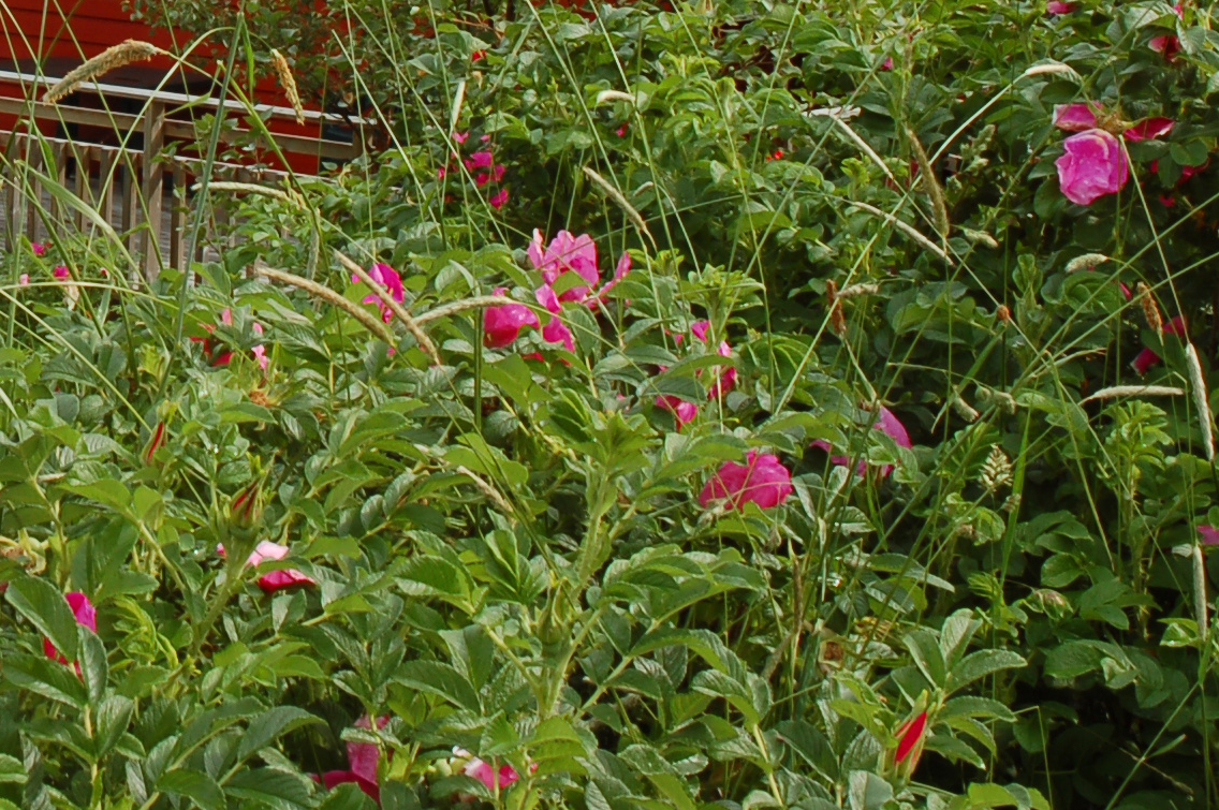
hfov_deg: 19.5
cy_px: -177
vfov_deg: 13.4
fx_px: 3360
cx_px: -188
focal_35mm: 99
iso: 200
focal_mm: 25
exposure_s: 1/60
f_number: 14
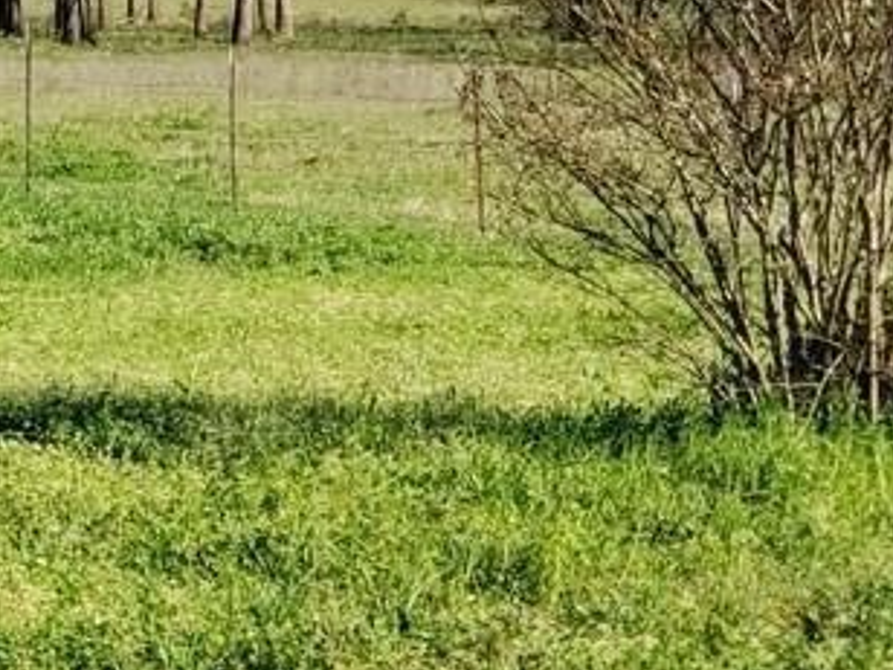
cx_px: -400
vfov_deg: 8.5
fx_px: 4463
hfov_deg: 11.0
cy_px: -64
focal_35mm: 173
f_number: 2.4
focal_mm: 6
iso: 32
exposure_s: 1/460
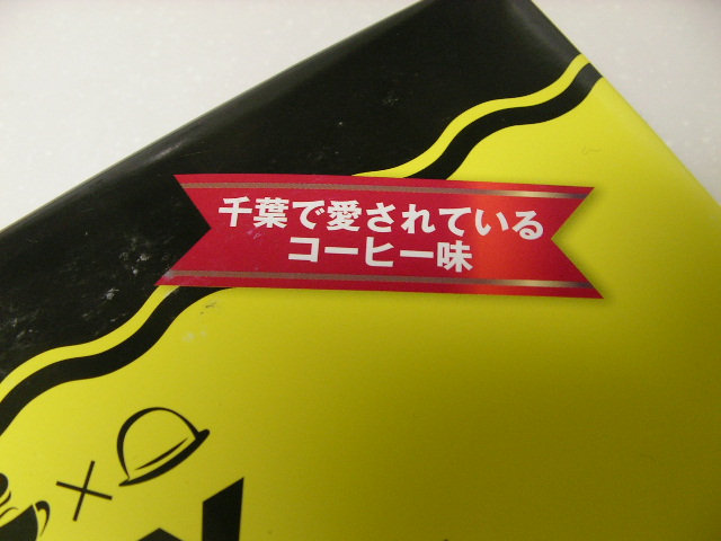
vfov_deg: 37.7
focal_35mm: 38
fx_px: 791
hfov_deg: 49.0
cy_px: 270
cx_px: 360
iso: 100
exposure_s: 1/9.7
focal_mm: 5.8
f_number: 3.5
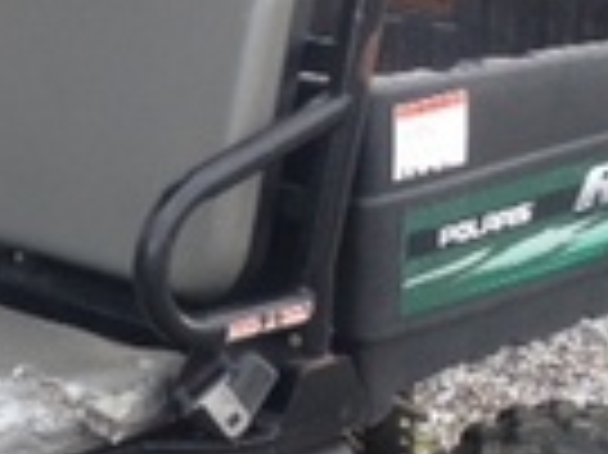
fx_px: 2474
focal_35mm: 141
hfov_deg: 13.3
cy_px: 360
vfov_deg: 10.5
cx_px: -270
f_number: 2.4
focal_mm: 4.28
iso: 80
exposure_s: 1/120
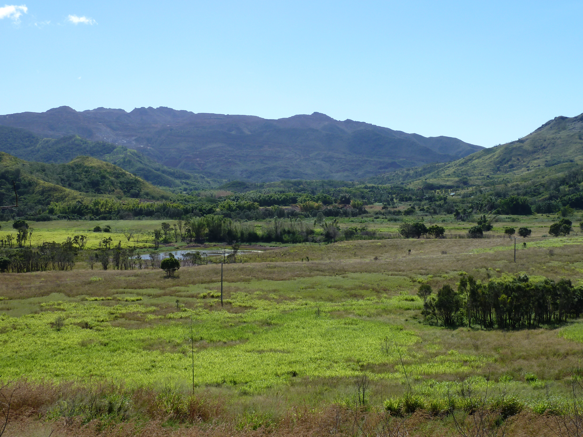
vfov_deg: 30.3
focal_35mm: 48
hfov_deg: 39.7
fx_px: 808
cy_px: 218
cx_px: 292
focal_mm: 7.9
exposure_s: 1/400
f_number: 4.5
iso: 80
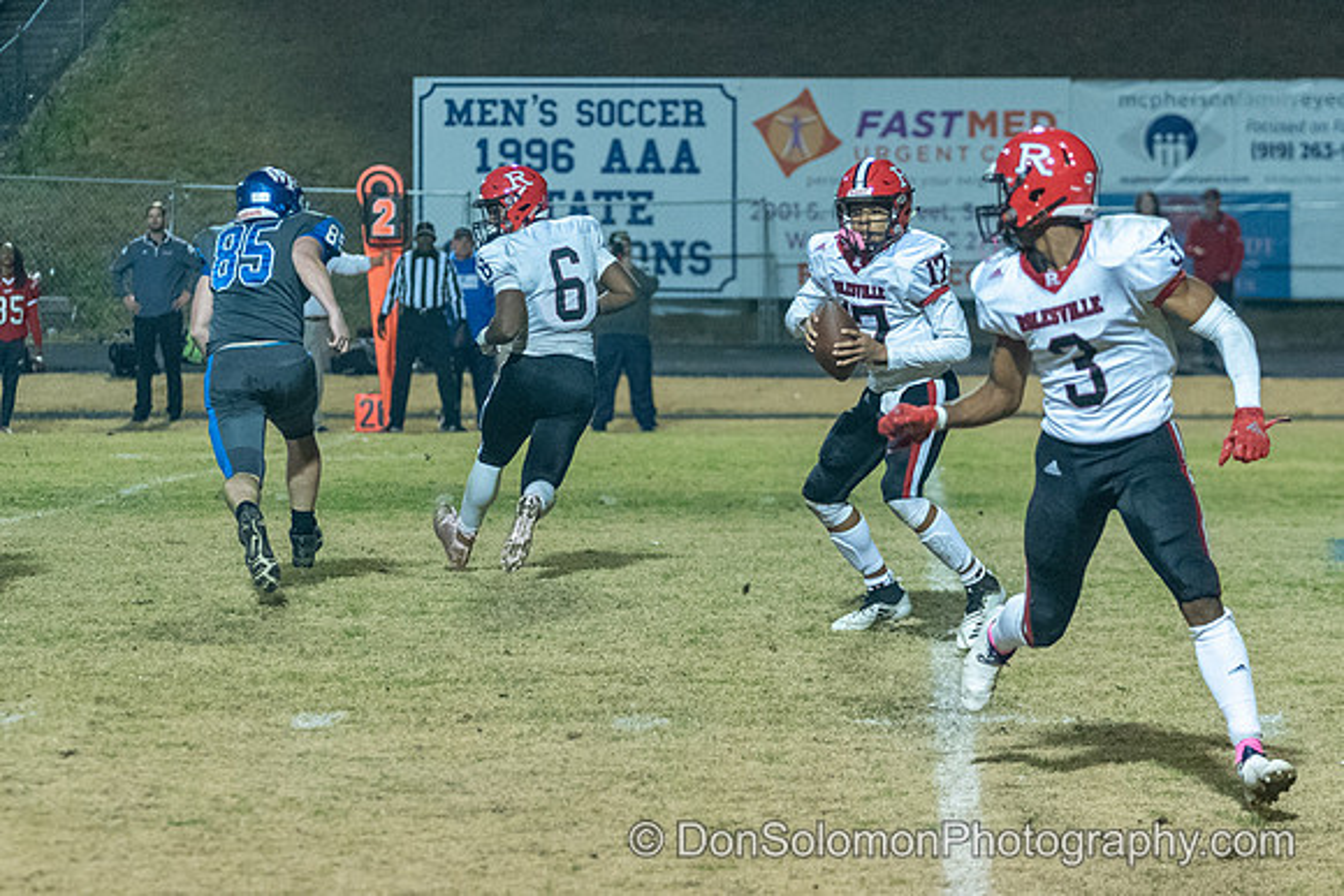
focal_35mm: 162
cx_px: 604
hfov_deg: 12.7
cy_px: 284
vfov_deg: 8.5
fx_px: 6050
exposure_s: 1/800
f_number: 2.8
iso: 8000
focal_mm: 104
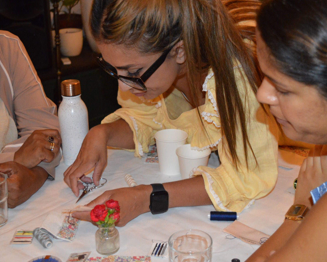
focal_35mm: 54
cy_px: 116
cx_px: 193
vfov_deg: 28.3
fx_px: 519
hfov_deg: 34.9
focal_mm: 27
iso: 3200
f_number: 4
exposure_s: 1/60
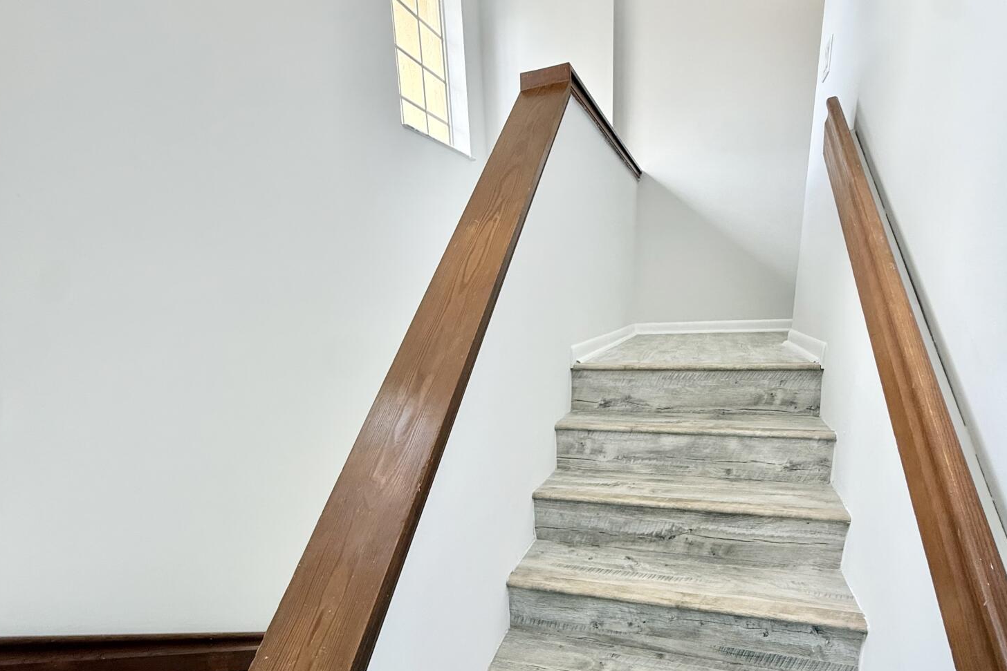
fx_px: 559
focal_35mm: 20
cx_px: 509
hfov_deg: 84.0
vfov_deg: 59.5
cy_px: 481
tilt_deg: -16.7
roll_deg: +2.4
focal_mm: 2.22
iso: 160
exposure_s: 1/120
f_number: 2.2
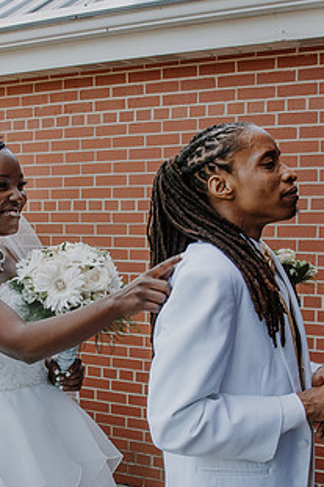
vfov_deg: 36.7
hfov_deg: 24.9
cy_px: 298
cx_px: 107
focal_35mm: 54
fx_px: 730
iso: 400
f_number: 8
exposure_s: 1/250
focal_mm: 24
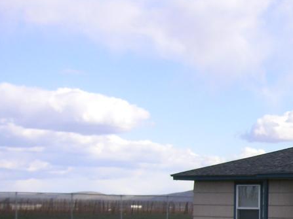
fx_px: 897
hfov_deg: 17.2
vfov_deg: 13.6
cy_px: 248
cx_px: 404
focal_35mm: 106
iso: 50
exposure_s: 1/750
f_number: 2.8
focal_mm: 6.1
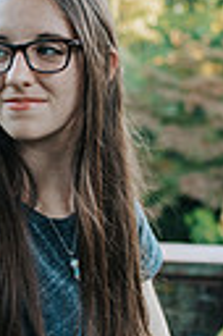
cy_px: 176
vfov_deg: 16.7
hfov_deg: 11.1
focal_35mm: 123
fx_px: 1146
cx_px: 37
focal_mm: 35
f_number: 2.8
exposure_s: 1/640
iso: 1000
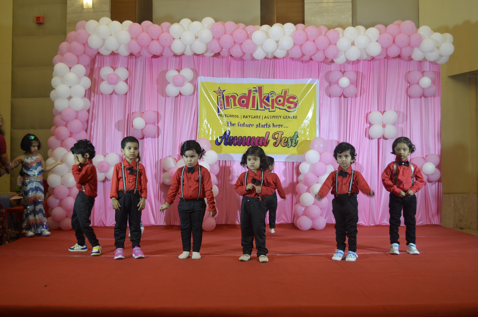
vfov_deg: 36.7
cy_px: 158
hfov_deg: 53.2
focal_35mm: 36
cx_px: 239
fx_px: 477
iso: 720
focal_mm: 24
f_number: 4
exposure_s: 1/60
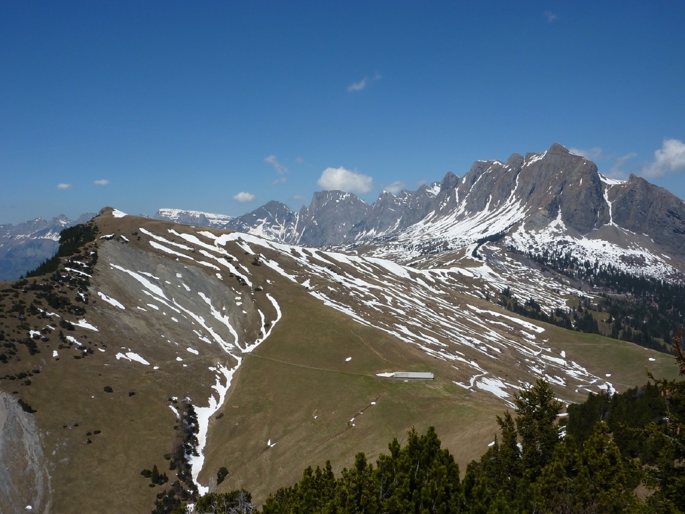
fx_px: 633
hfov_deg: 56.8
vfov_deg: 44.2
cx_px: 342
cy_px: 257
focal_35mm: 32
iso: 80
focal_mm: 5.3
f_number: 5.6
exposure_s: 1/800
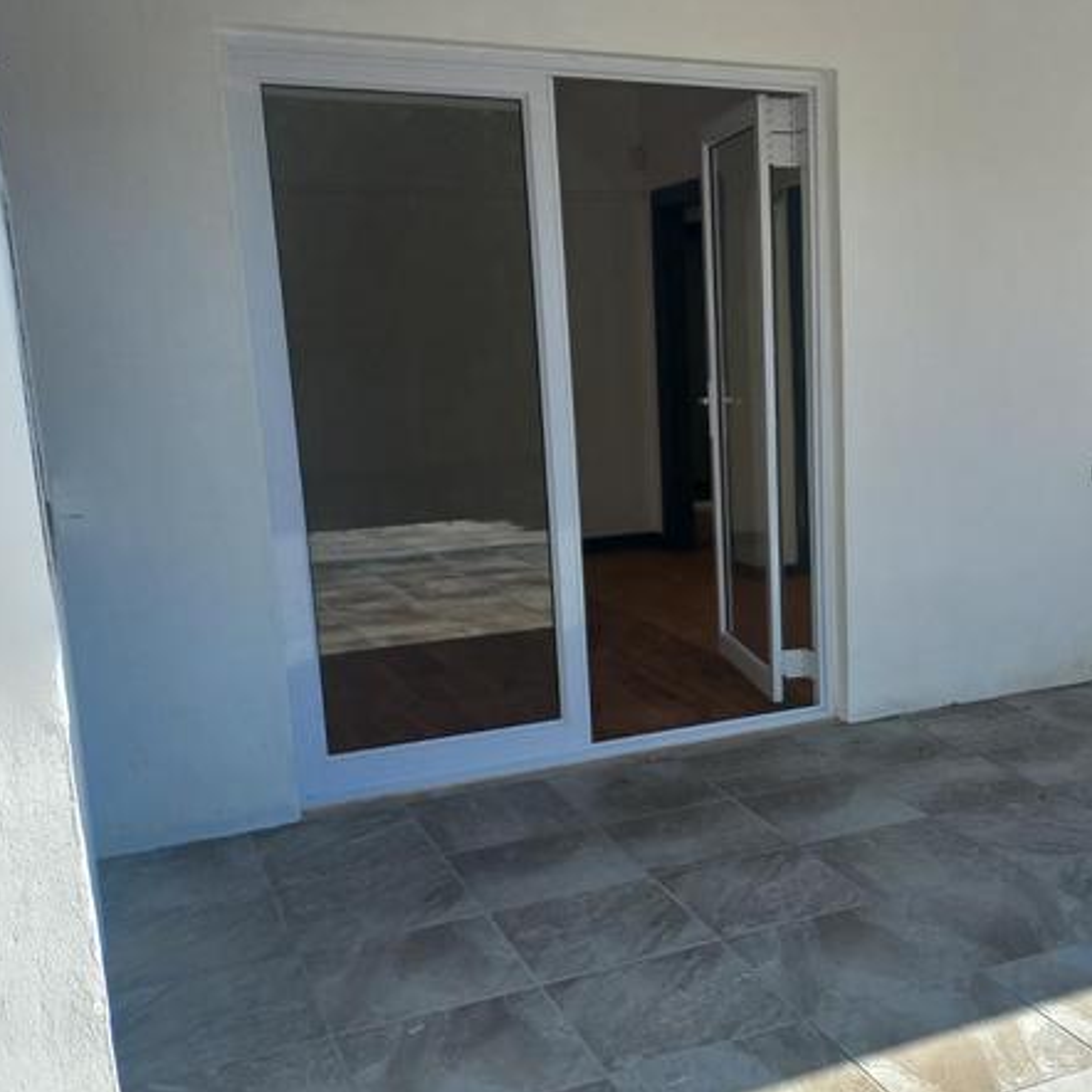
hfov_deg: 40.7
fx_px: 1428
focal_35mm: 40
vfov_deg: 41.8
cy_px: 615
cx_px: 820
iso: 25
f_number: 1.8
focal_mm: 4.6
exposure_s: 1/239
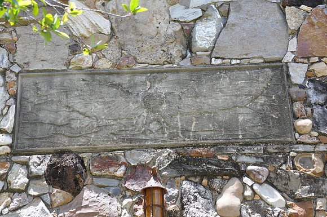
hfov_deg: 27.0
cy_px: 108
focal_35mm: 75
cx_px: 164
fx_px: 680
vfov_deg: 18.1
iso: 200
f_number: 8
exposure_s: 1/60
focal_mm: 50
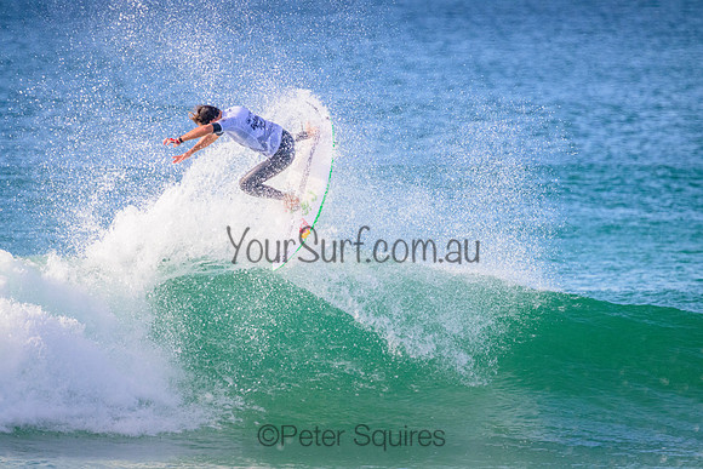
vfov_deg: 1.7
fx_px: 15625
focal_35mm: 800
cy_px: 234
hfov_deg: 2.6
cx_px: 352
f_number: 11
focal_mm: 800
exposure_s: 1/2000
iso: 2800
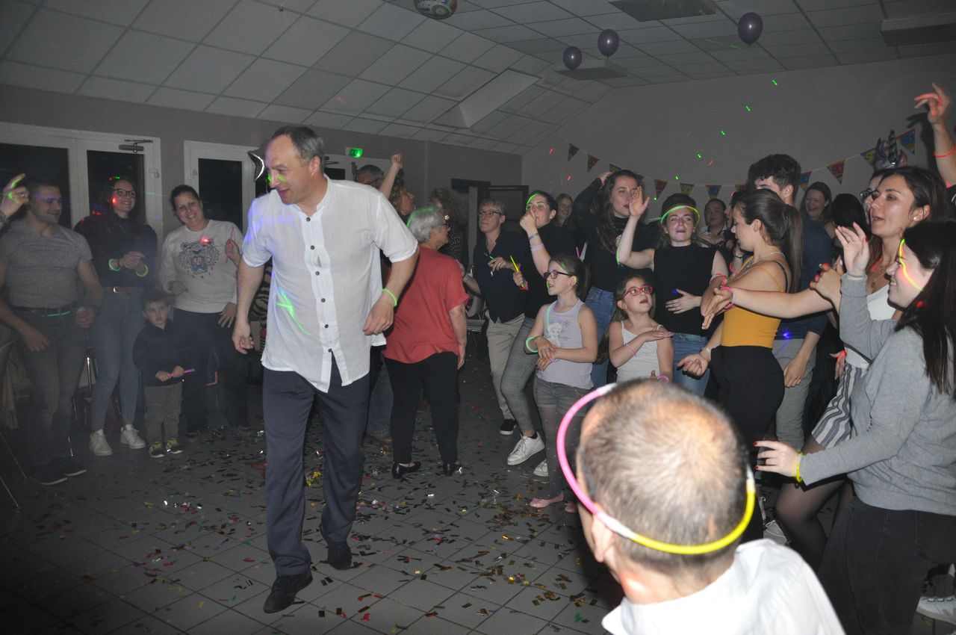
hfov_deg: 67.4
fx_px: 716
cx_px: 478
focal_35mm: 27
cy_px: 318
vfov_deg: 47.8
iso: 800
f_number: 3.5
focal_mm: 18
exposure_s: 1/60
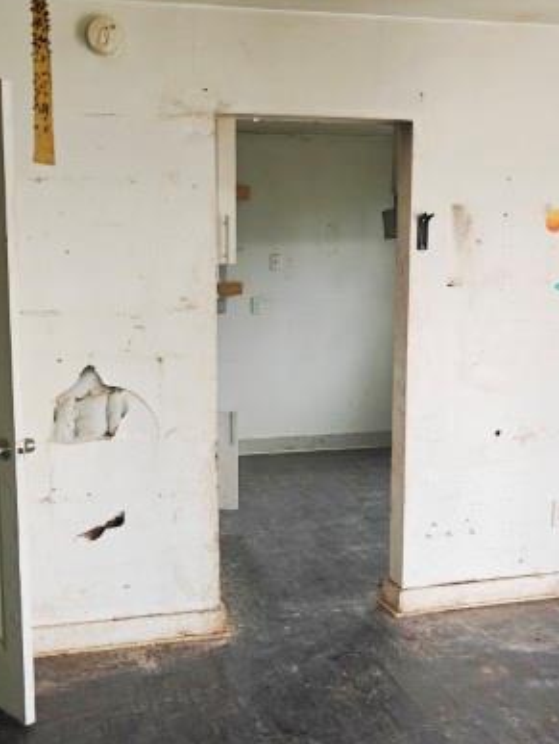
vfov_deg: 48.9
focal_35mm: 38
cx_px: 238
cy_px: 381
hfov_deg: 37.7
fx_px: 817
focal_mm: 6.06
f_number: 1.6
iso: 640
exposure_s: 1/60
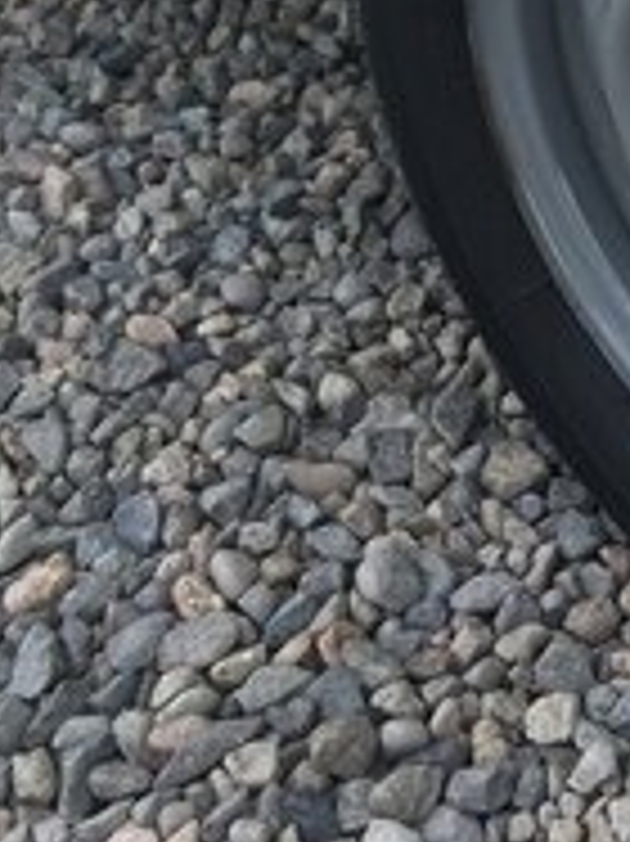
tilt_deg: -26.0
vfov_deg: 22.8
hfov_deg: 18.2
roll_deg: +2.5
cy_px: -234
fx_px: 1871
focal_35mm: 77
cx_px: 738
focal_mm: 4.15
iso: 25
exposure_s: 1/596
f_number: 2.2
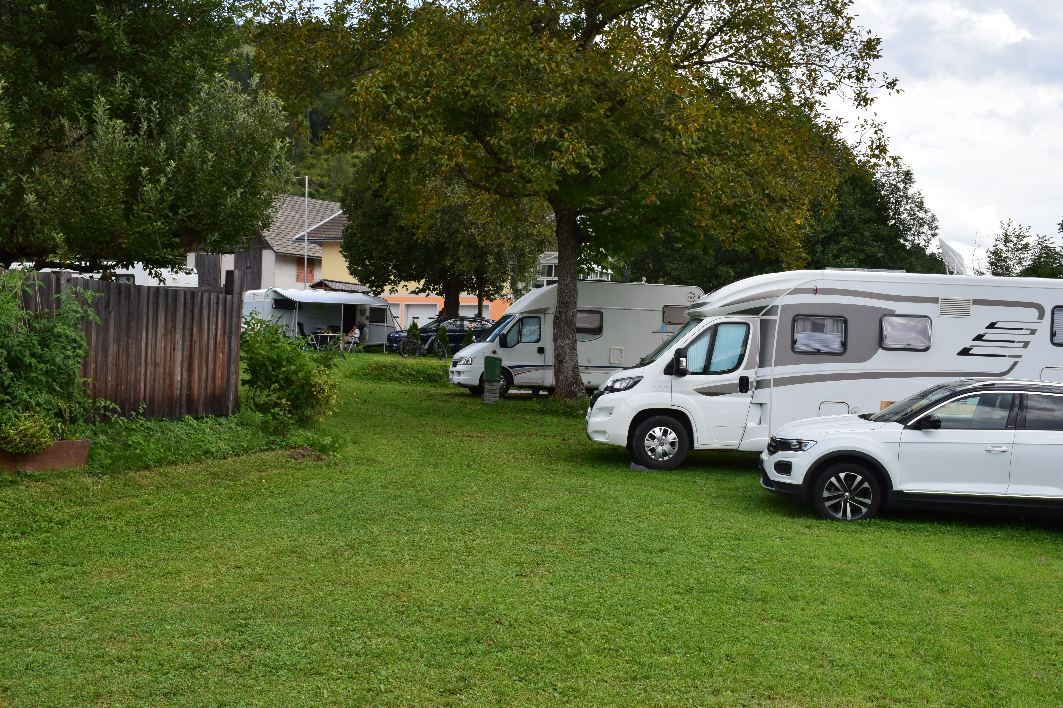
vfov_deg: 35.5
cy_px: 354
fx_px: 1107
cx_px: 532
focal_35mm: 38
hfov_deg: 51.3
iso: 400
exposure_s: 1/320
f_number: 10
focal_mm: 25
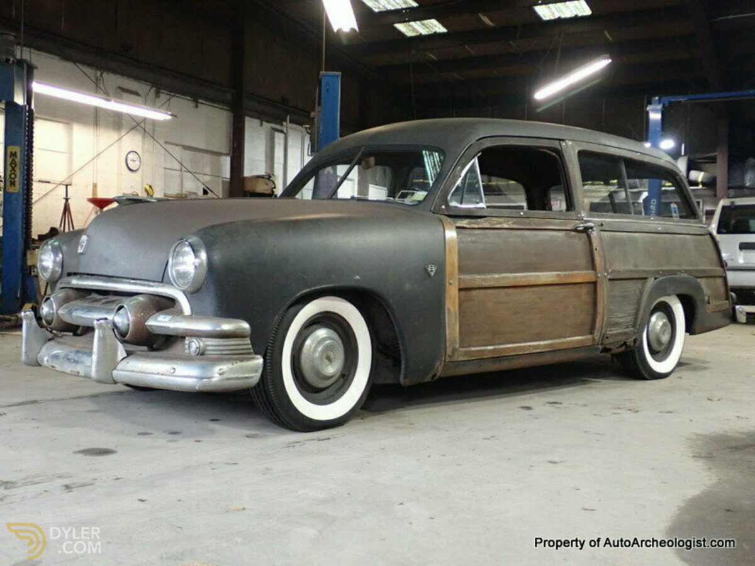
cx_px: 378
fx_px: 829
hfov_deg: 49.0
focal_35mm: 38
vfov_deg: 37.7
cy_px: 283
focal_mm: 6.83
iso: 800
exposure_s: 1/25
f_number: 2.7
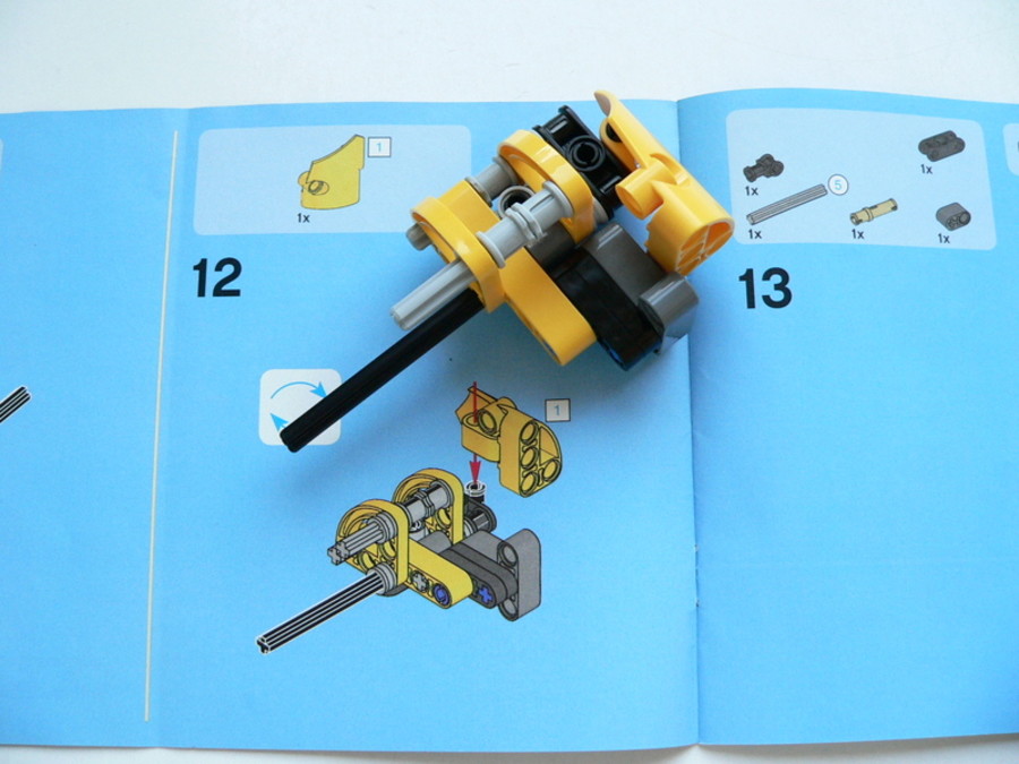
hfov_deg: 51.4
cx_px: 510
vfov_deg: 39.7
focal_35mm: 36
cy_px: 382
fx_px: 1060
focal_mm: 6
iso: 200
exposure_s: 1/40
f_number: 2.8
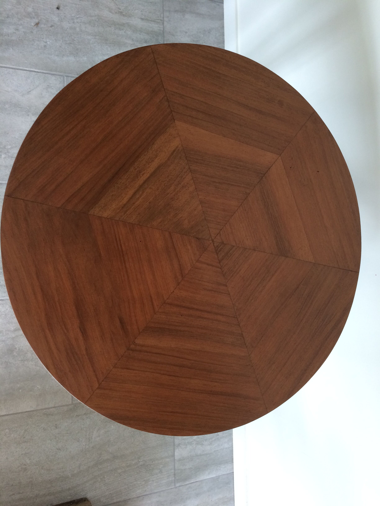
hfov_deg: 48.2
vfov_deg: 61.7
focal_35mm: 29
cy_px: 253
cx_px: 190
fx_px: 424
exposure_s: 1/33
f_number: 2.2
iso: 80
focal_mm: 4.15
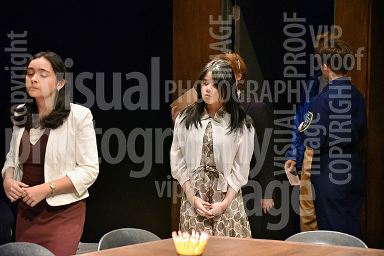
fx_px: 1494
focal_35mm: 140
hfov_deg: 14.7
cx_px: 192
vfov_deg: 9.8
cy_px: 128
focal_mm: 140
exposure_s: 1/200
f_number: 5.6
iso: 9000
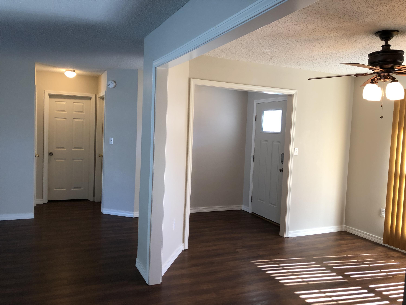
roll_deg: -2.5
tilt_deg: -4.6
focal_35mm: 28
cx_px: 203
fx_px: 328
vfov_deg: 49.7
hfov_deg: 63.4
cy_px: 152
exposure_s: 1/30
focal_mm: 3.99
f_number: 1.8
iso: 32
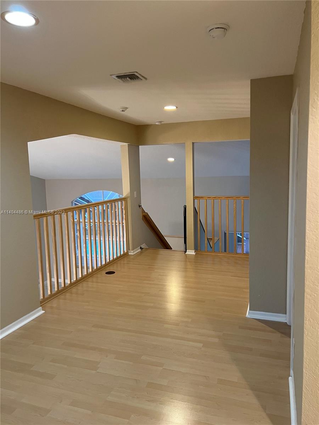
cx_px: 160
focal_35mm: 26
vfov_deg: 67.3
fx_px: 319
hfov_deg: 53.1
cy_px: 212
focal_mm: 5.7
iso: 160
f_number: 1.5
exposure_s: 1/60
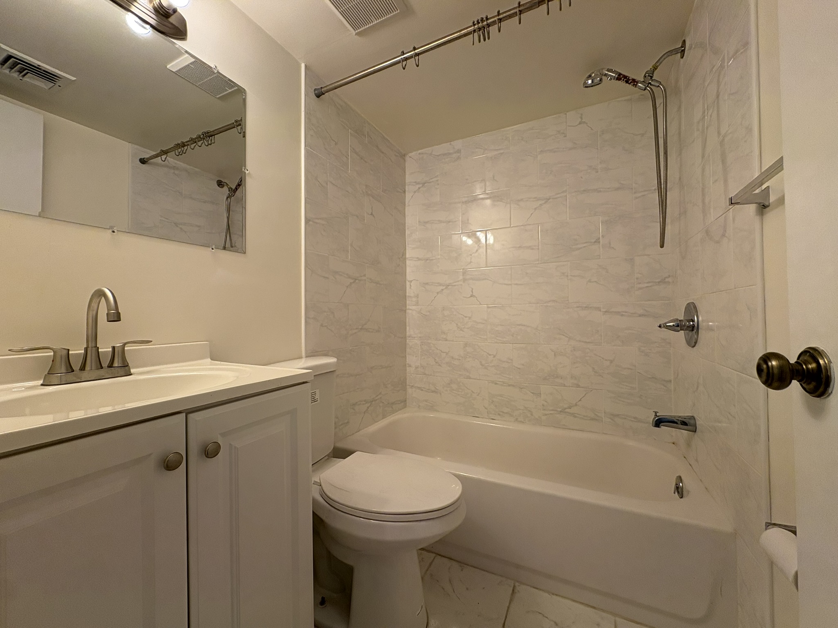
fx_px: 339
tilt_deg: +1.9
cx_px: 419
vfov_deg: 85.7
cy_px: 314
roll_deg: +0.9
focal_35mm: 14
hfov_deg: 102.1
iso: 80
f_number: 2.2
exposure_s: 1/120
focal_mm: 2.22
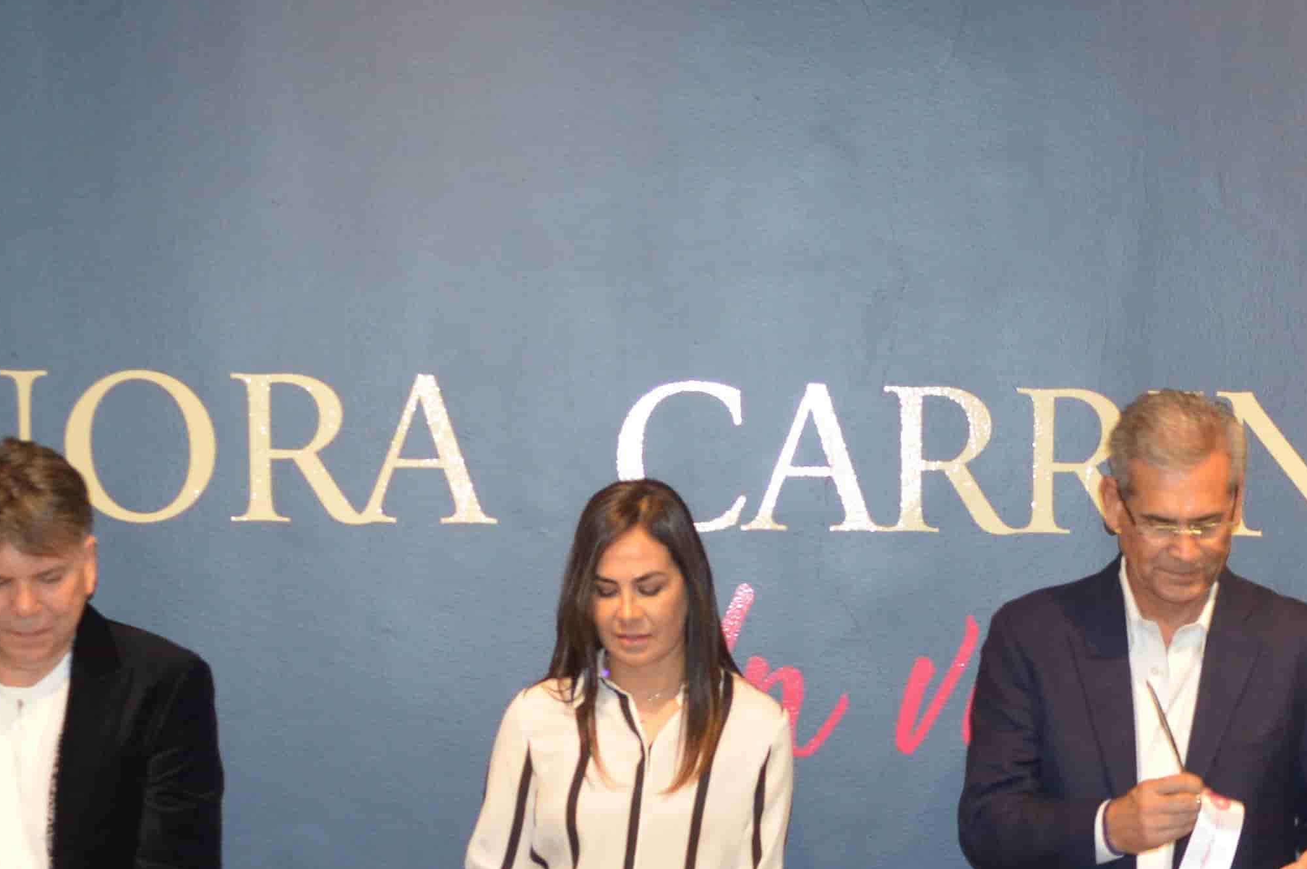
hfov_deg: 24.7
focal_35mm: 81
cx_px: 1012
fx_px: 2938
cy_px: 991
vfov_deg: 16.3
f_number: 3.5
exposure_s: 1/60
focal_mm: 18
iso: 720
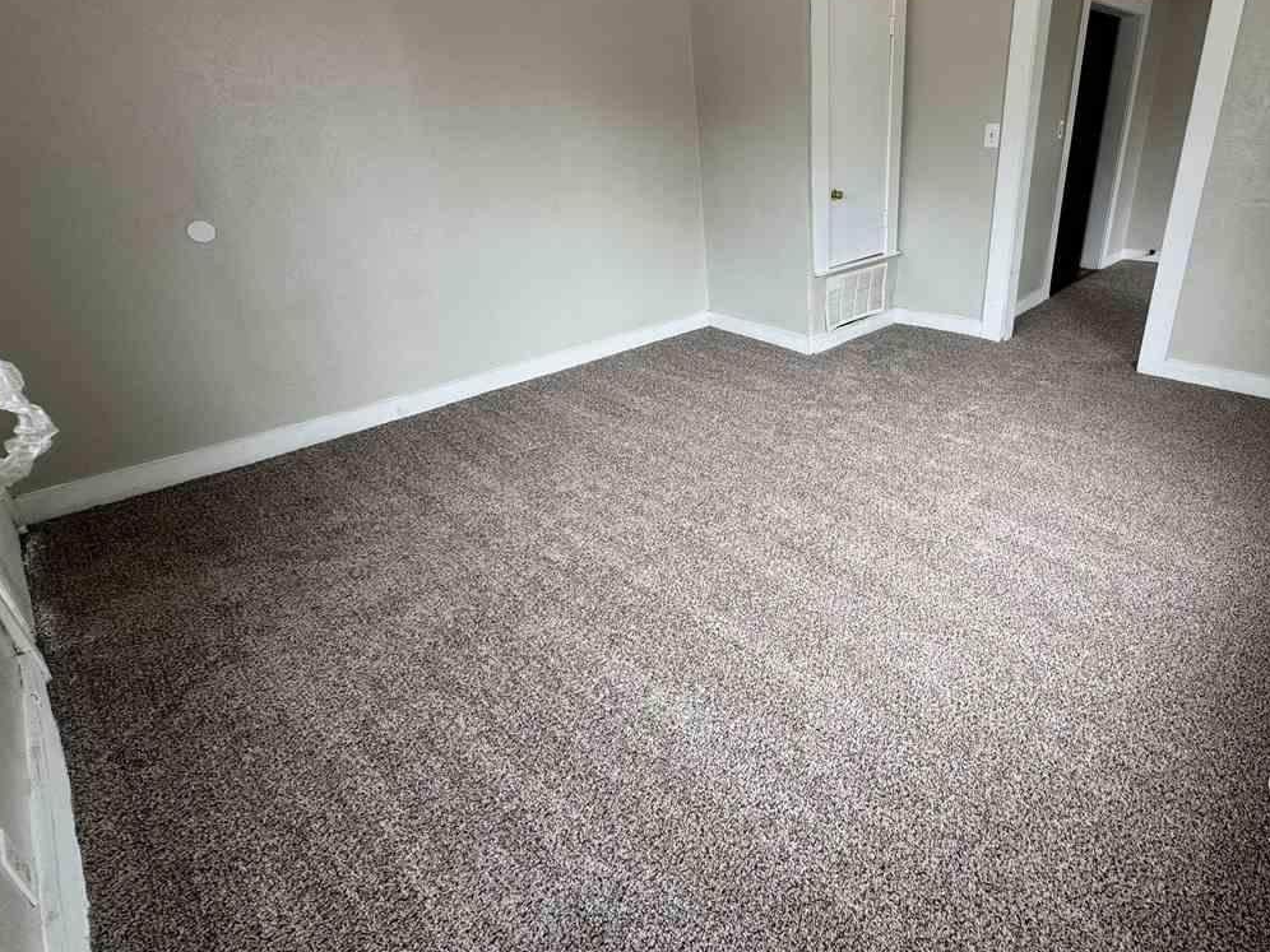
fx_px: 660
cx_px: 806
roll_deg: +0.7
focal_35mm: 18
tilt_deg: -23.4
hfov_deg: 85.8
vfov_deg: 71.0
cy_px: 391
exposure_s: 1/99
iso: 40
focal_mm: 2.22
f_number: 2.2
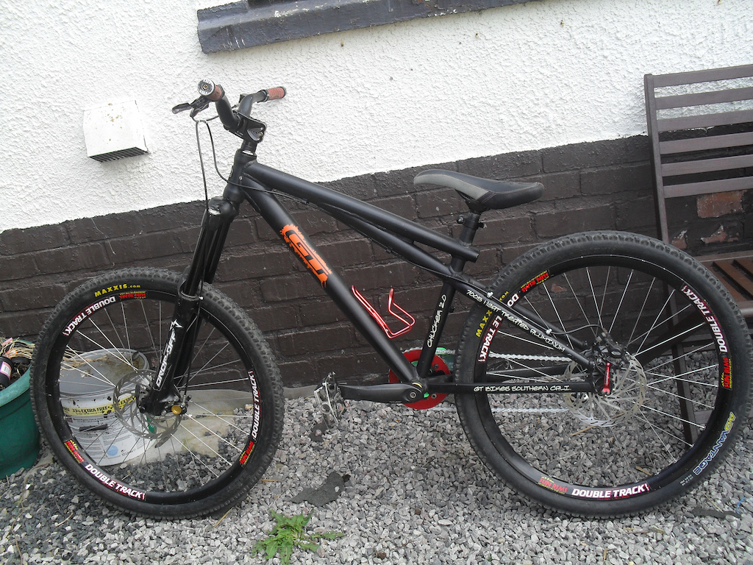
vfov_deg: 40.7
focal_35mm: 35
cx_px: 376
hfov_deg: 52.6
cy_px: 282
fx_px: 761
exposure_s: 1/180
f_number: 3.2
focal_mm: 6.3
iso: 100
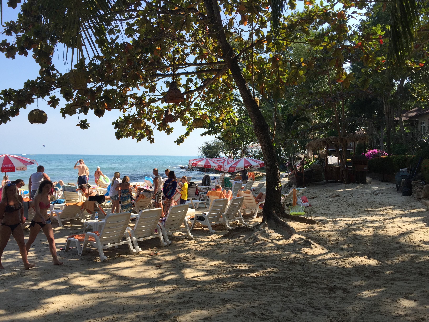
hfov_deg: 61.7
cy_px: 161
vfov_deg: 48.2
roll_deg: -1.3
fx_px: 359
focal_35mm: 29
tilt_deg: -1.0
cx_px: 214
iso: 32
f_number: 2.2
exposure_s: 1/1276
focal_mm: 4.15
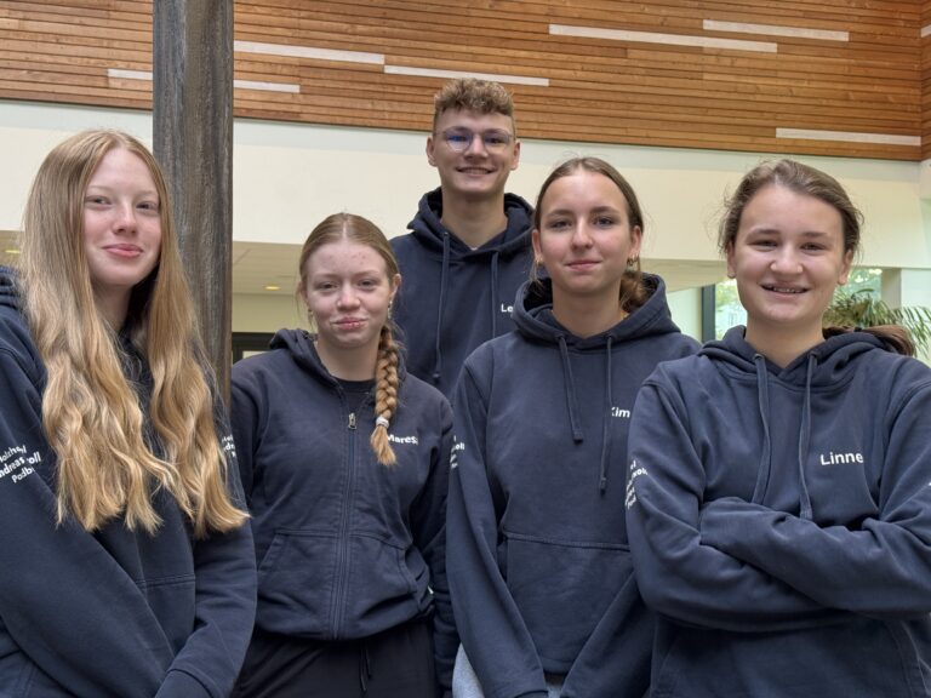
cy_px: 349
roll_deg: +0.1
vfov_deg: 30.3
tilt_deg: +3.6
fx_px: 1291
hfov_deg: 39.7
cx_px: 466
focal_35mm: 48
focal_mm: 6.76
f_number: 1.78
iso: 125
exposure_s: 1/60
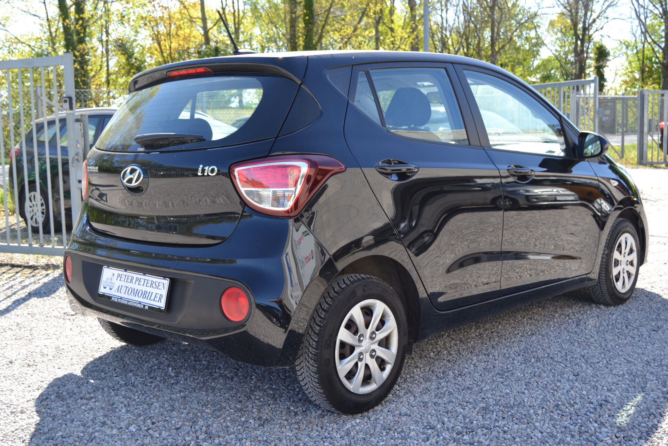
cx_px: 334
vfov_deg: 34.2
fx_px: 724
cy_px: 223
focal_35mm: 39
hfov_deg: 49.6
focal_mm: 26
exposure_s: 1/125
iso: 100
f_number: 5.6
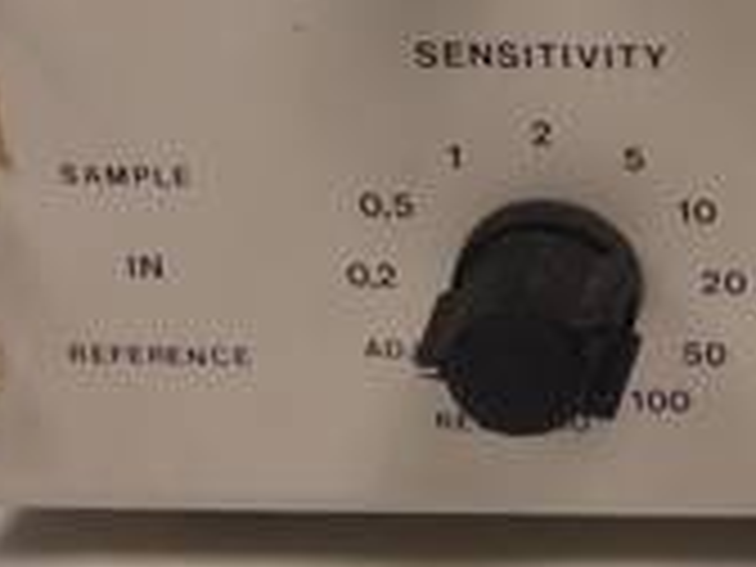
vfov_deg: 15.0
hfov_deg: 19.1
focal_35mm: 95
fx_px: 2075
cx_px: 976
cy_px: -112
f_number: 3.3
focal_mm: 4.3
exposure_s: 1/60
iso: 125
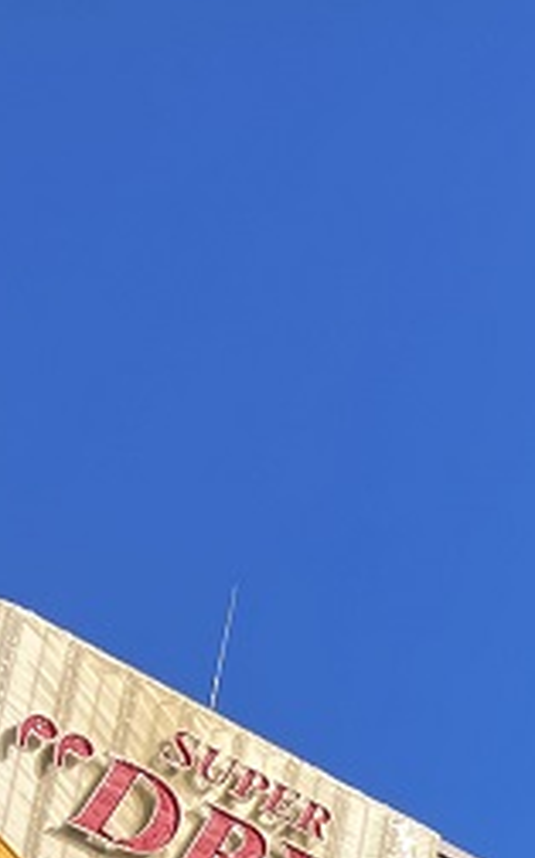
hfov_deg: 9.8
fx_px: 2759
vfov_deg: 16.2
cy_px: 1270
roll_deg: -1.8
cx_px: 1274
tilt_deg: +22.9
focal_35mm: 118
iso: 32
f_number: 1.8
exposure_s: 1/1012
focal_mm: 3.99
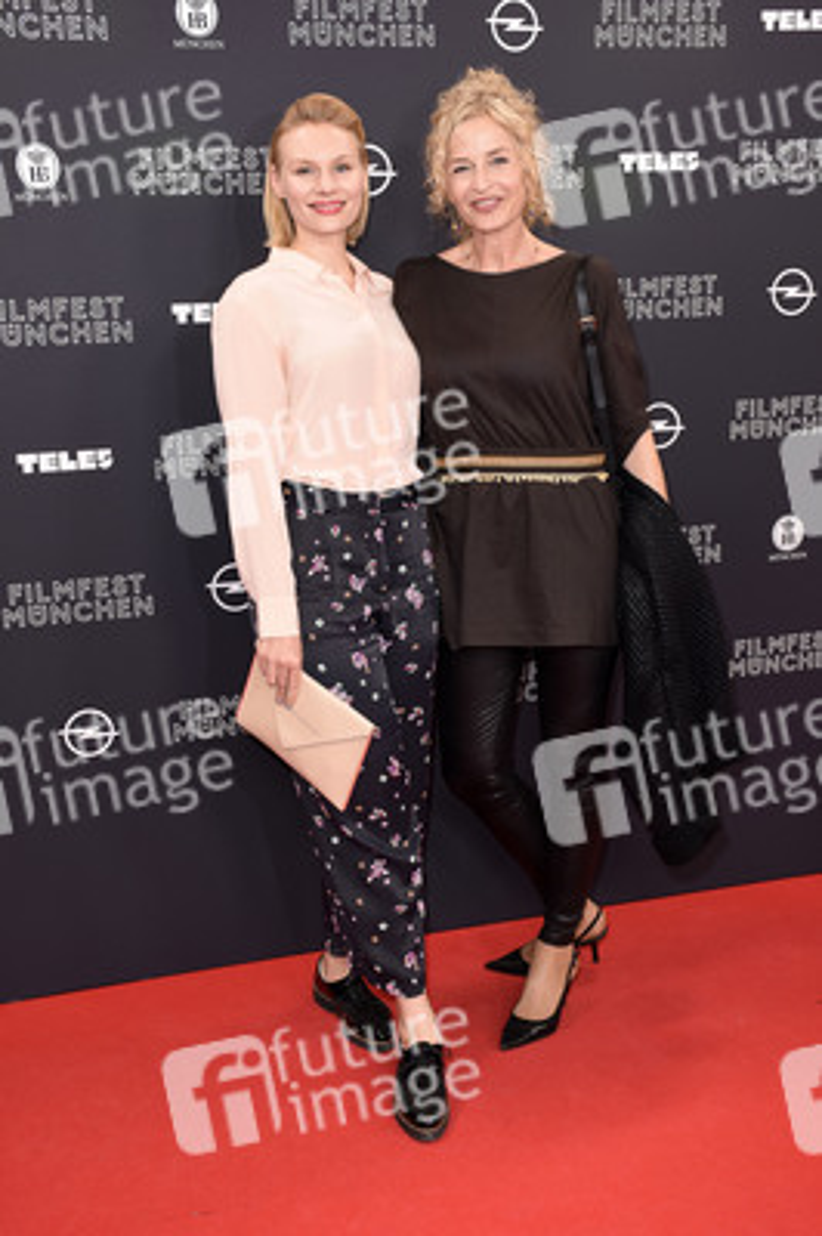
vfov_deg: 48.0
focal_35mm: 40
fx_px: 1389
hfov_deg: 33.0
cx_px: 411
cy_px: 618
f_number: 6.3
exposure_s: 1/60
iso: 400
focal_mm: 27
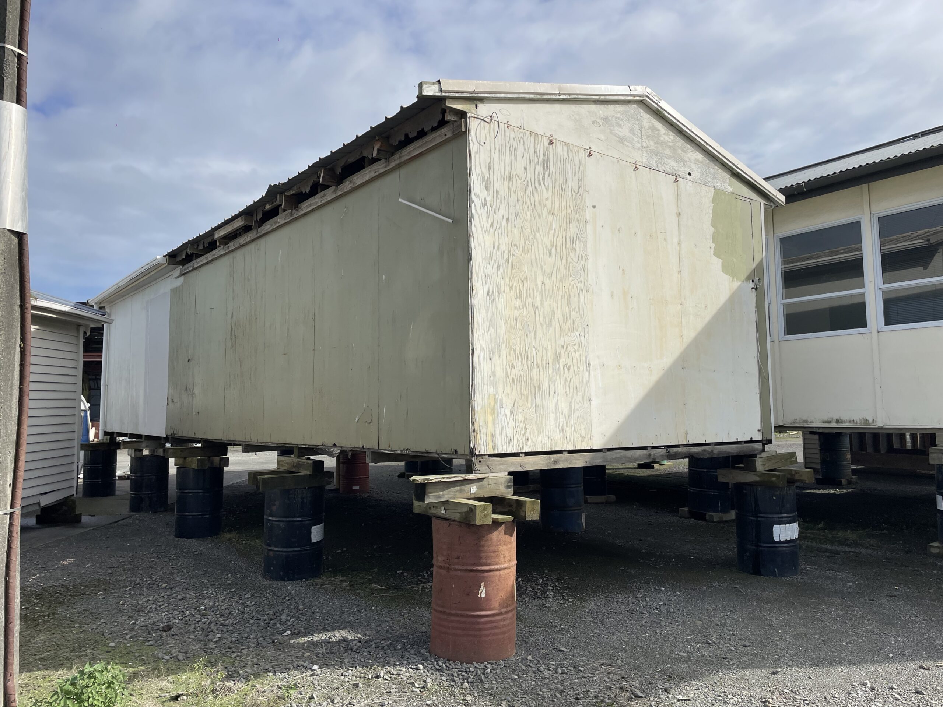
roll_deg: +0.7
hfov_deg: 67.3
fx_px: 708
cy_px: 354
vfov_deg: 53.1
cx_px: 472
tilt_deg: +3.6
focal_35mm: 26
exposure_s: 1/4651
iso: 32
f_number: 1.6
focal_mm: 4.2
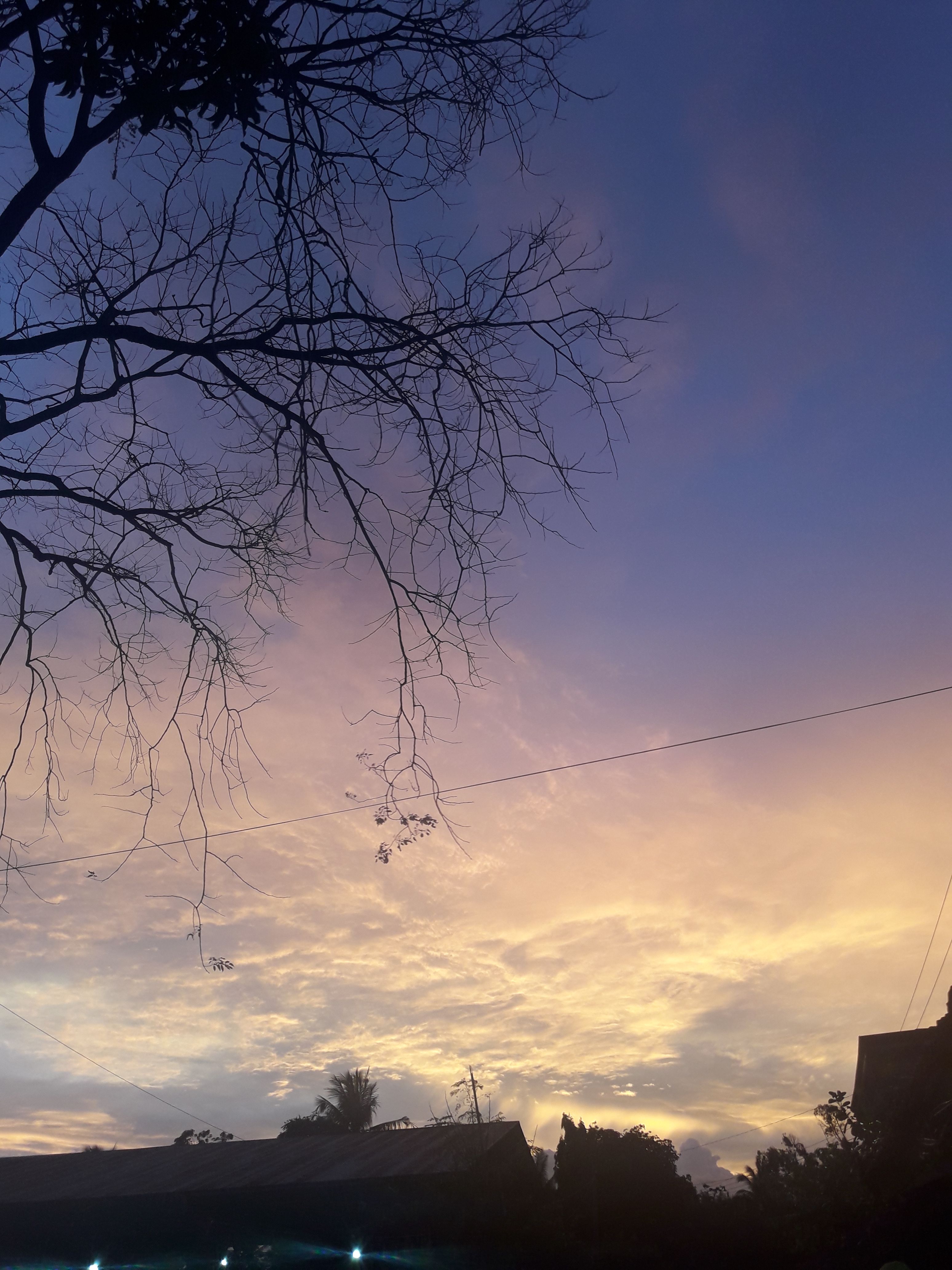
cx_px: 476
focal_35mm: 28
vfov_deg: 63.4
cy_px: 635
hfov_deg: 49.7
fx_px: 1027
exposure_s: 1/50
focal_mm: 3.7
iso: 40
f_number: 1.9
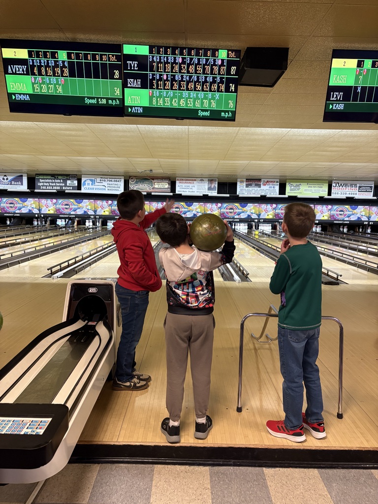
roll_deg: -1.5
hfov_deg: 53.1
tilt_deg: -6.5
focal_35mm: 26
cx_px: 189
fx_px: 379
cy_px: 252
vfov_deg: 67.3
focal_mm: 5.96
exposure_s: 1/60
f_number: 1.6
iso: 250
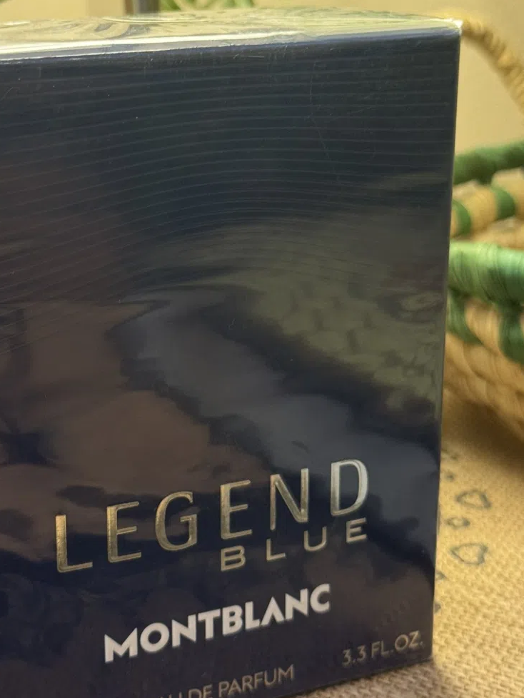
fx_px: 1352
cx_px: 173
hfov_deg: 21.8
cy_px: 303
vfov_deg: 28.9
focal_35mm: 67
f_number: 1.78
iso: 250
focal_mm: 6.76
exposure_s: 1/33
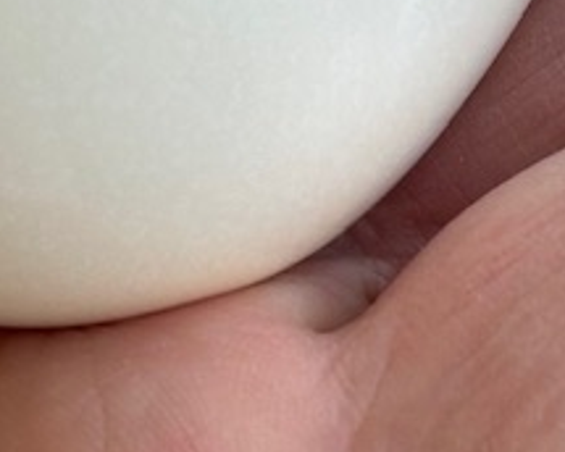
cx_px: 544
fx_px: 4665
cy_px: -420
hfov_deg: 6.9
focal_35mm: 279
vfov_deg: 5.4
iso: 64
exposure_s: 1/694
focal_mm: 6.86
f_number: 1.78
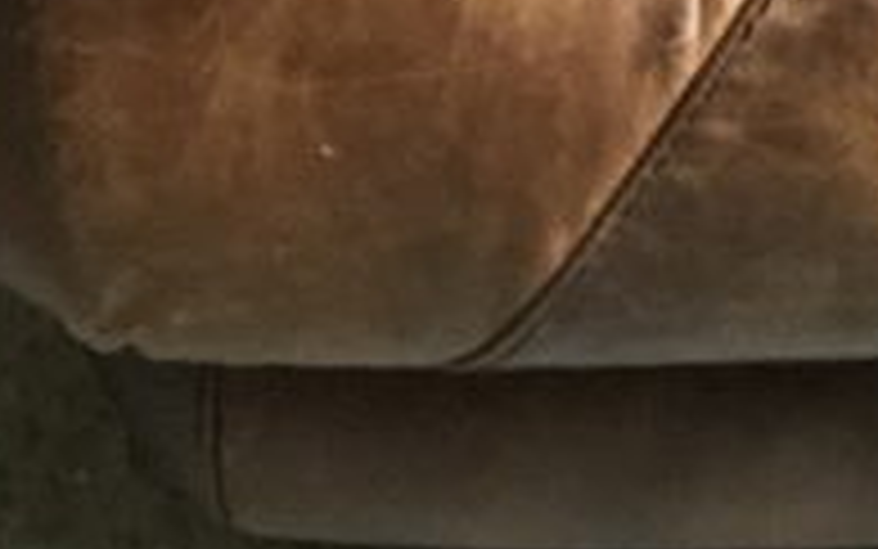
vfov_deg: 4.3
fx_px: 6917
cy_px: -1512
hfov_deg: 7.1
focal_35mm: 289
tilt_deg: -36.1
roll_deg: -0.6
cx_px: 1594
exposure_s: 1/9
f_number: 2.4
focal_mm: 6
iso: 160
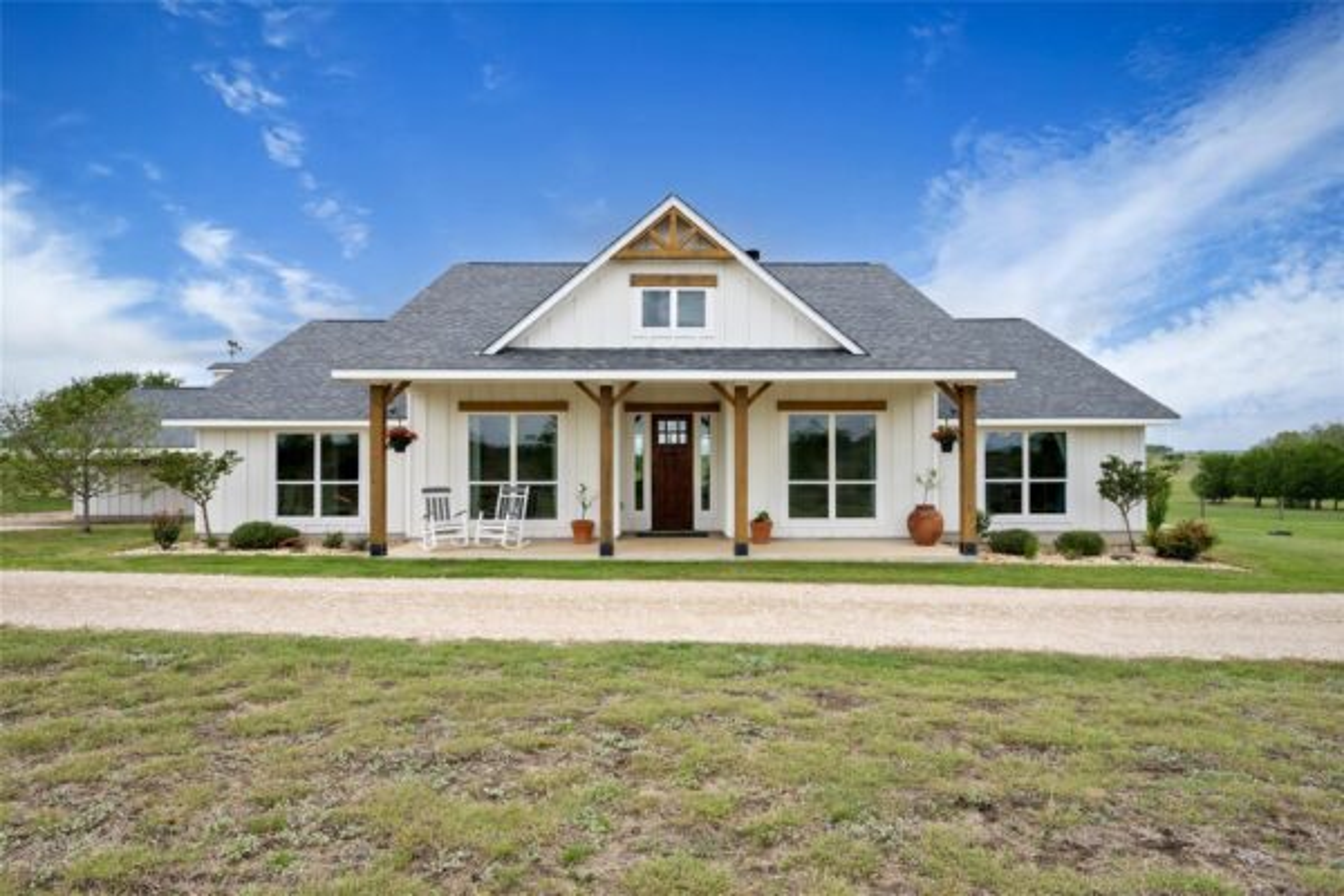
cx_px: 672
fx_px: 728
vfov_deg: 63.2
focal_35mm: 20
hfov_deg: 85.4
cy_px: 448
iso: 800
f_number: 8
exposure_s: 1/5000
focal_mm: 19.5
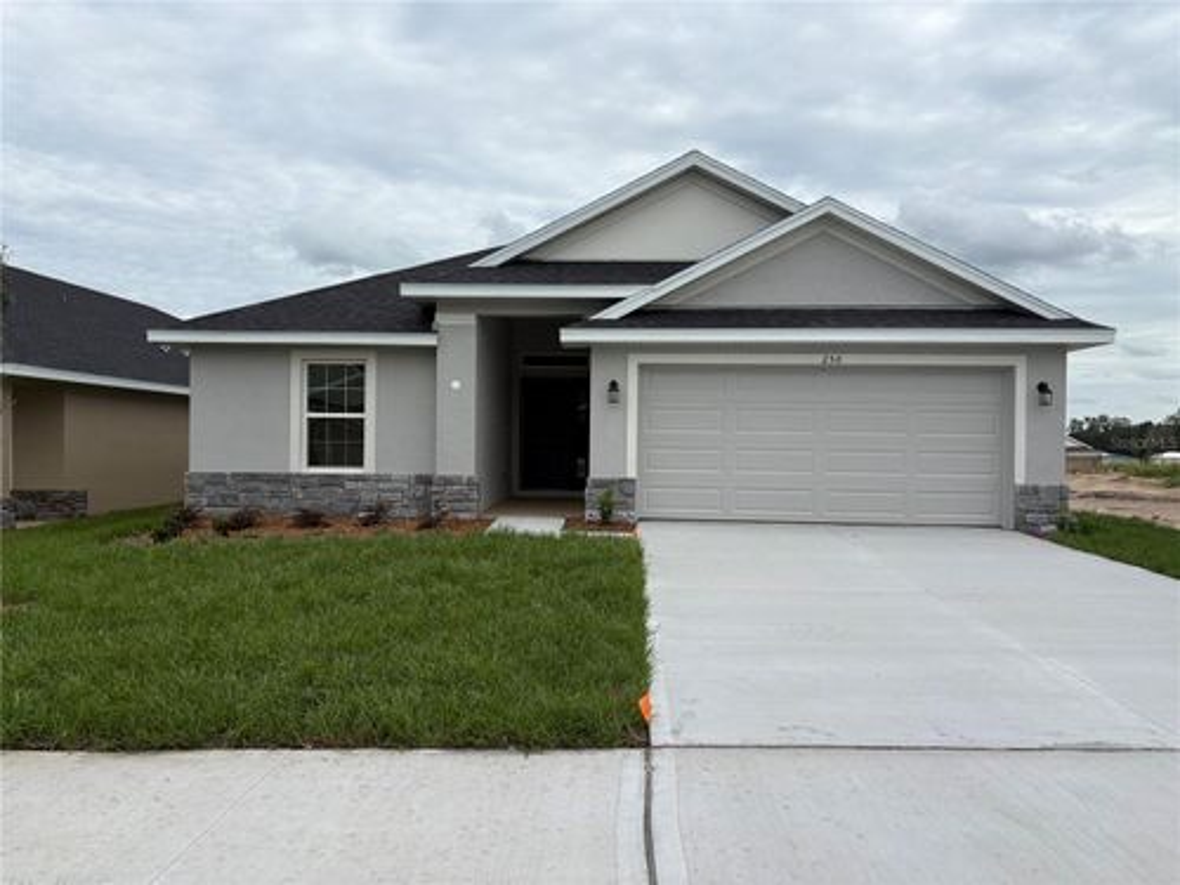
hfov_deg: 67.3
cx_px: 590
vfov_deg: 53.1
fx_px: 886
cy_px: 442
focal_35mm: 26
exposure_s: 1/2865
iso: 50
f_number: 1.6
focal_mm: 5.96
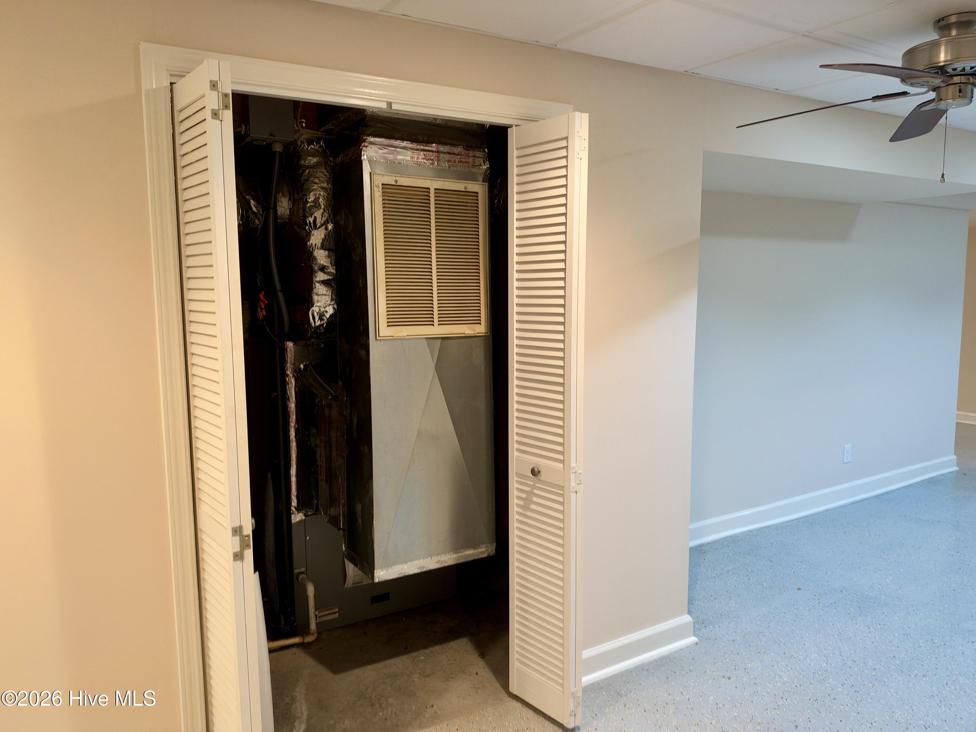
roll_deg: +1.2
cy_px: 366
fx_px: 677
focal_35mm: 24
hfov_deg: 71.6
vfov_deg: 56.8
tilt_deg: -6.3
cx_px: 488
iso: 250
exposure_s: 1/60
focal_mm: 6.93
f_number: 1.48
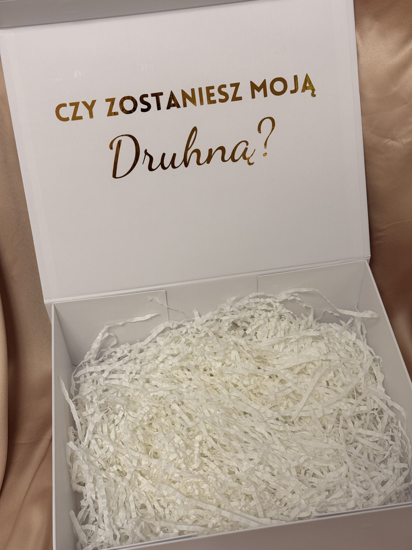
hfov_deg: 30.3
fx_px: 762
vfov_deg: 39.7
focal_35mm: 48
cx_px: 206
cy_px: 275
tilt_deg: -45.1
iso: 50
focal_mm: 6.76
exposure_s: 1/50
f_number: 1.78
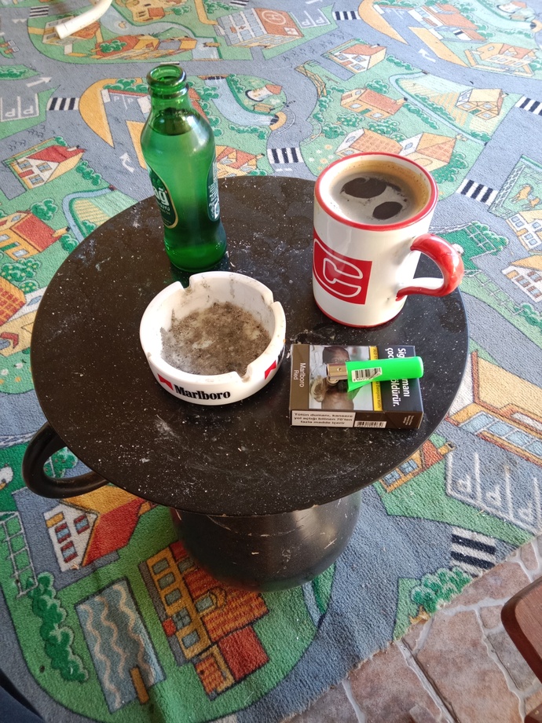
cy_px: 362
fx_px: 522
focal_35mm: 25
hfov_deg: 54.9
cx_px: 271
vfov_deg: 69.4
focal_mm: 3.4
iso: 348
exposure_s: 1/33.3
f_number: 2.2
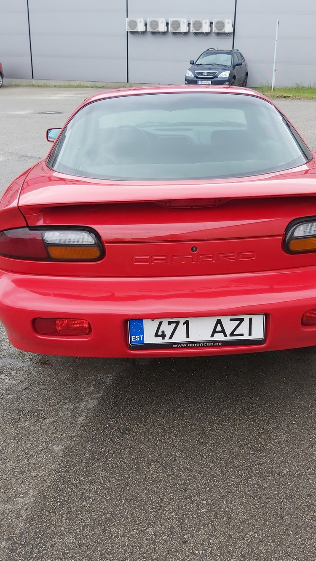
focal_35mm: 34
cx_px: 185
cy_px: 289
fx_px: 506
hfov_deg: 34.6
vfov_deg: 58.0
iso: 64
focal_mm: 3.92
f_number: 1.7
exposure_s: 1/619
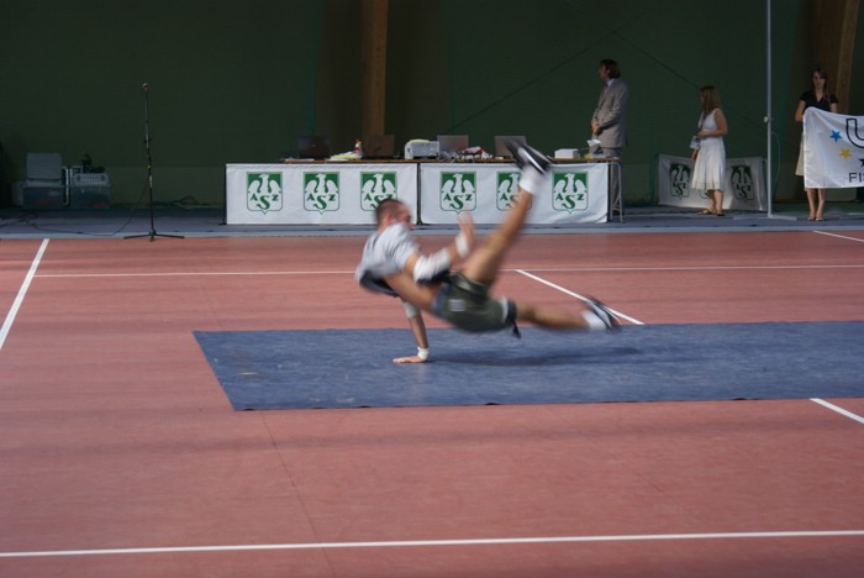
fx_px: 2522
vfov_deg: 13.1
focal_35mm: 105
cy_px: 289
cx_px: 432
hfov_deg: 19.4
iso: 200
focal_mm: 70
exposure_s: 1/40
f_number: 5.6
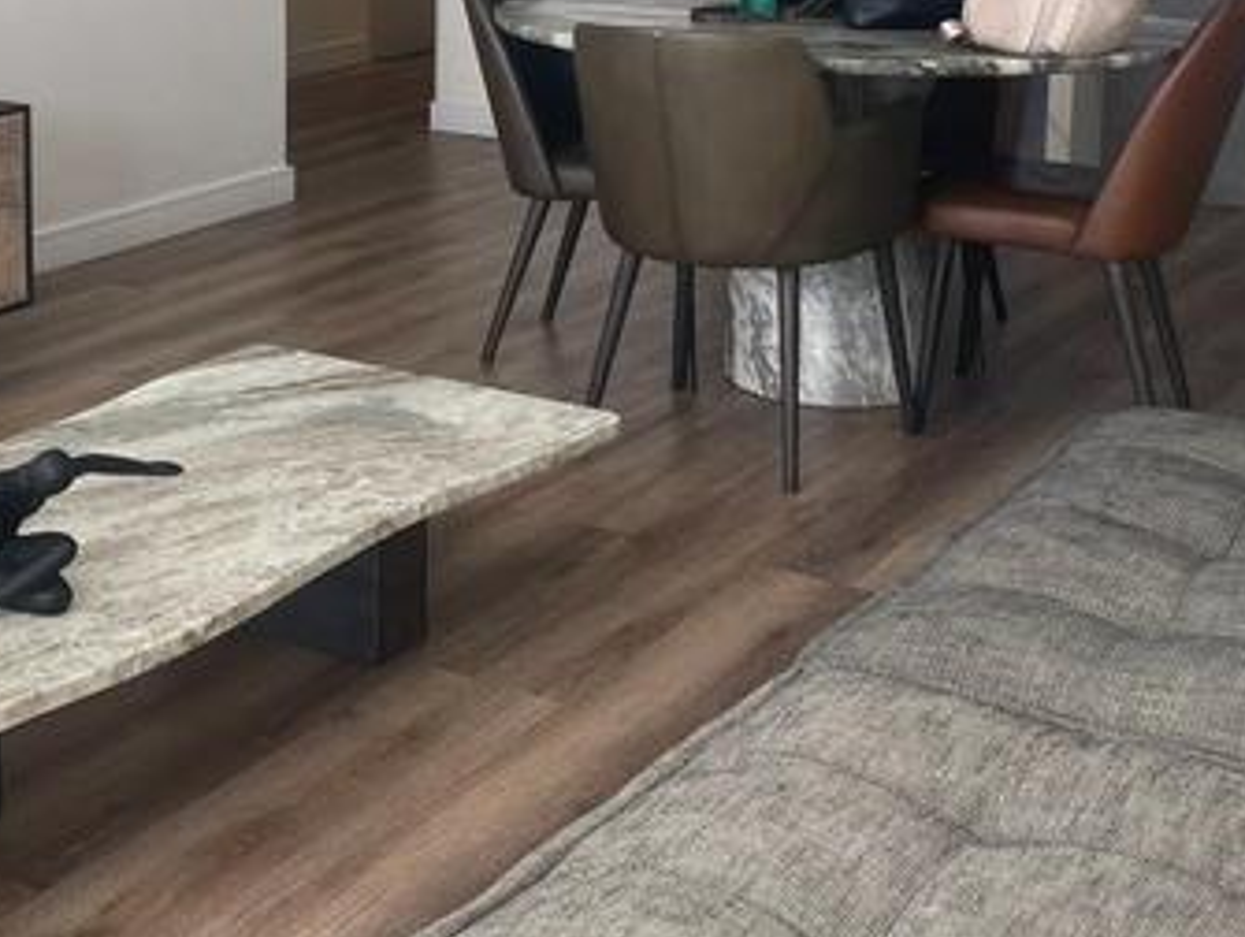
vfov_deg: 23.0
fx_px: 2232
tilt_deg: -7.1
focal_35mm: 62
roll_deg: +0.5
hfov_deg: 29.8
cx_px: 119
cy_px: 67
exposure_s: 1/121
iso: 50
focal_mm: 4.2
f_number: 1.6
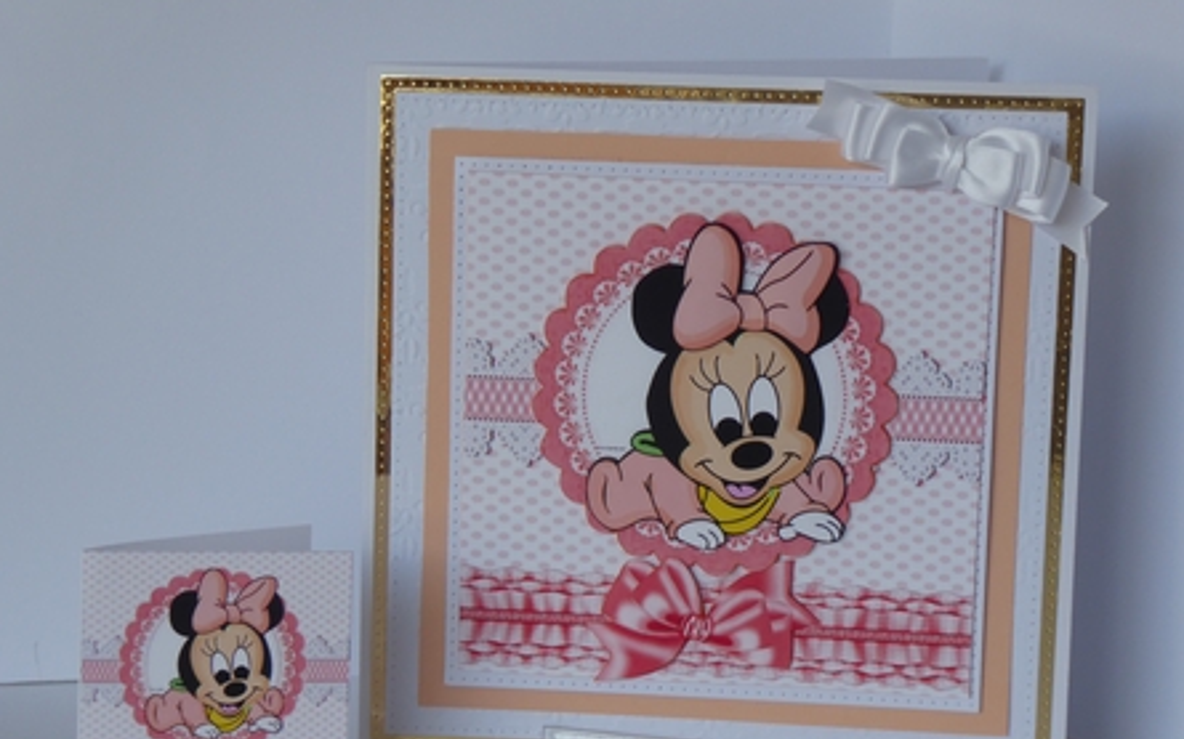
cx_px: 591
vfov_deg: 12.5
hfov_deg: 19.8
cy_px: 435
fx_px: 3388
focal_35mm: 105
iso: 125
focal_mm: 16.1
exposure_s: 1/60
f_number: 4.9
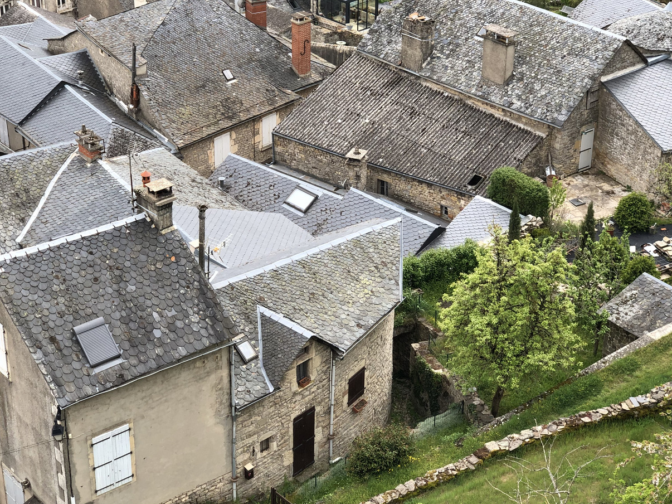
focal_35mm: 69
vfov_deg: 21.3
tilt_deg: -27.8
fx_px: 1339
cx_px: 327
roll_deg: +0.3
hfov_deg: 28.2
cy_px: 184
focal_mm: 6
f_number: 2.4
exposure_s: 1/376
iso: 16
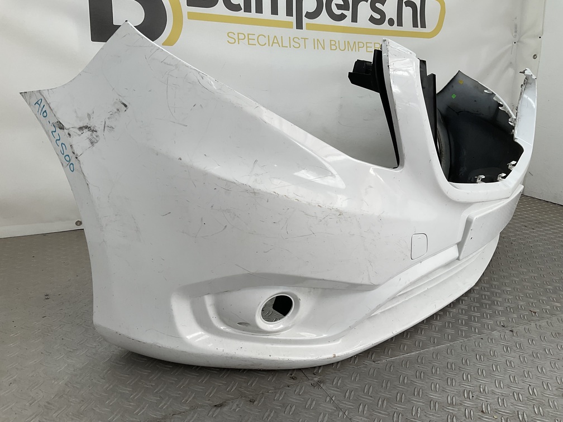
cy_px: 211
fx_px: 472
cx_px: 282
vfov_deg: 48.2
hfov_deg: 61.7
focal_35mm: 29
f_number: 1.8
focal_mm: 3
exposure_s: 1/250
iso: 16
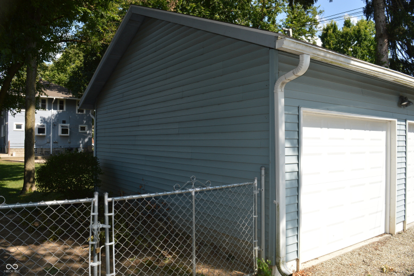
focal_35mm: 27
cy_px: 138
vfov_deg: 47.8
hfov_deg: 67.4
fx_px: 310
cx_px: 207
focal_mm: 18
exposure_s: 1/200
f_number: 8
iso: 100
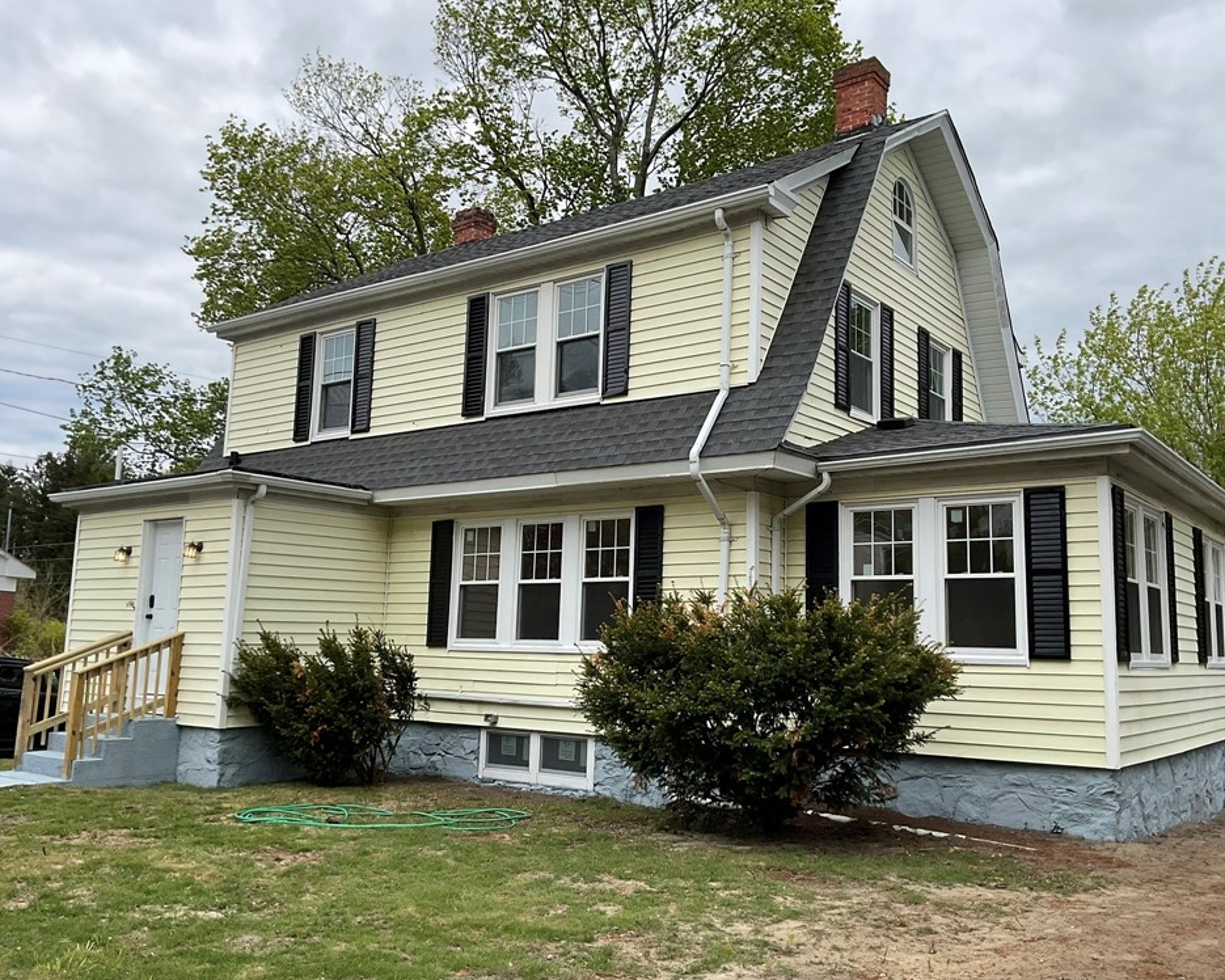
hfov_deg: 57.1
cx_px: 658
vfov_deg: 47.1
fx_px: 1124
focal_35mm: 31
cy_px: 491
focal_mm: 3
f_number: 1.8
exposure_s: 1/1377
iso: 16
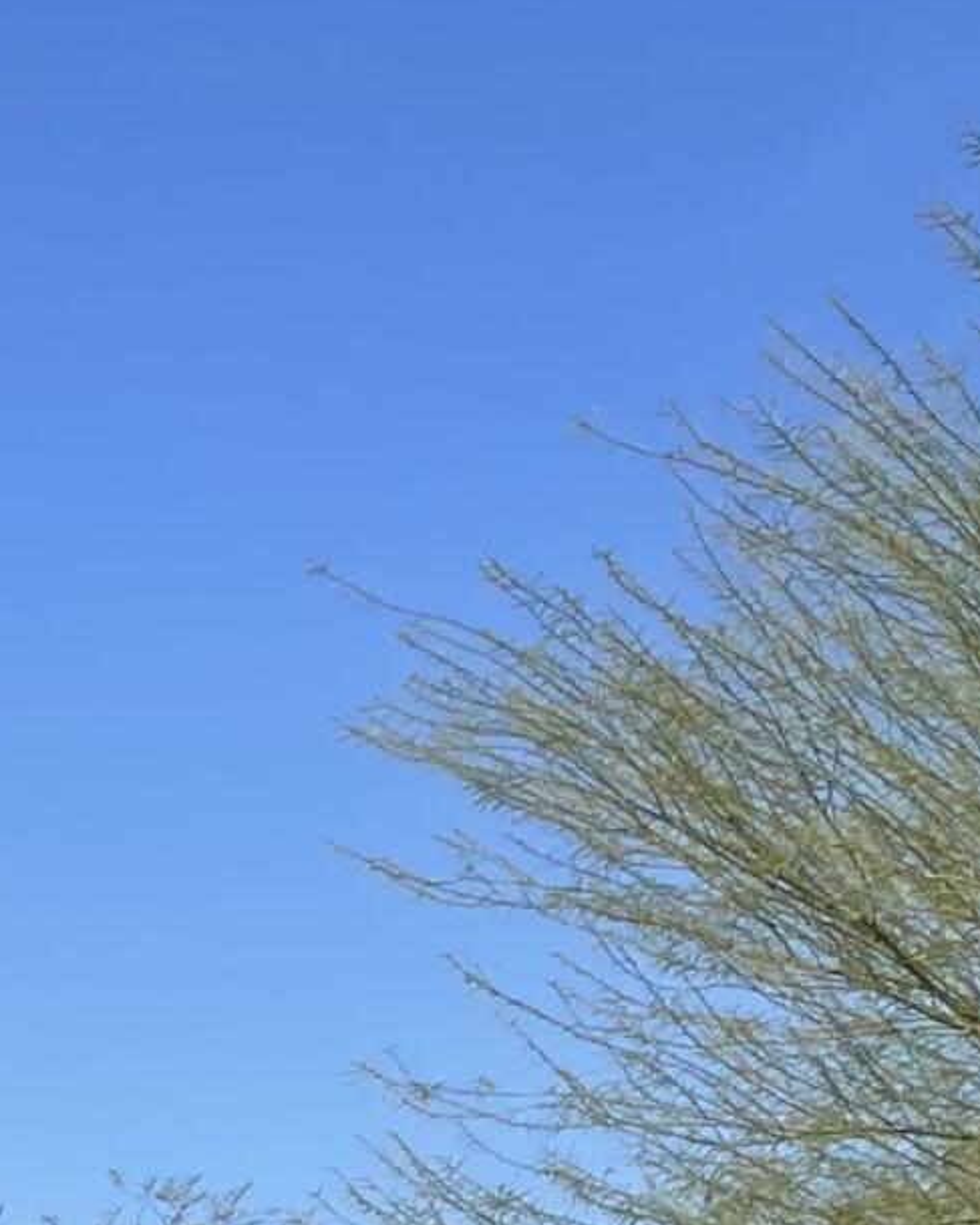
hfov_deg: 9.9
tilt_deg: +6.9
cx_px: -1767
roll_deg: -2.9
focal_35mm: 125
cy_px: 1209
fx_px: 4533
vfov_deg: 15.1
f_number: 1.6
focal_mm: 4.2
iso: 32
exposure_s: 1/3731
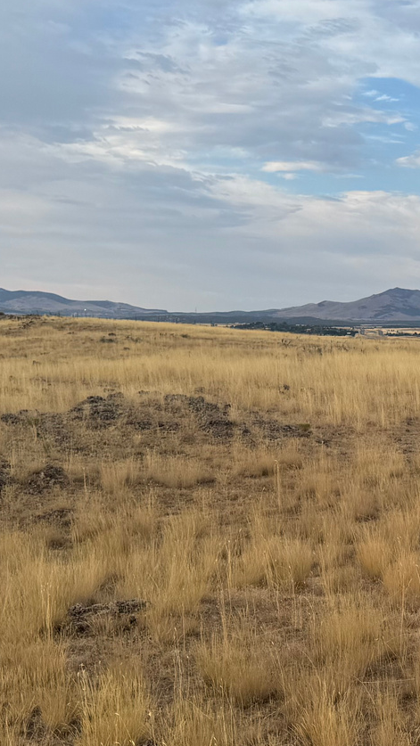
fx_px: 1267
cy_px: 452
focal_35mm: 64
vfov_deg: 32.7
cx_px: 587
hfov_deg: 17.4
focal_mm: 6.76
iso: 80
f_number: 1.78
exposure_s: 1/2331
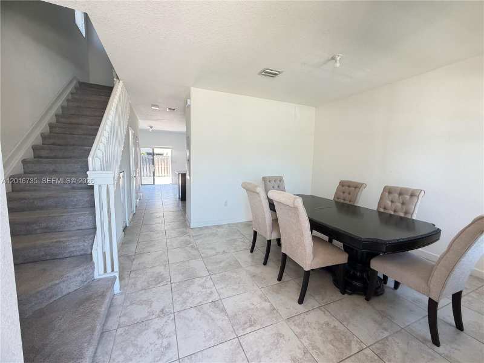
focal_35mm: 14
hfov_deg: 102.1
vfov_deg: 85.7
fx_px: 196
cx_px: 242
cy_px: 182
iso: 320
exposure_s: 1/105
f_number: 2.2
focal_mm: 2.22
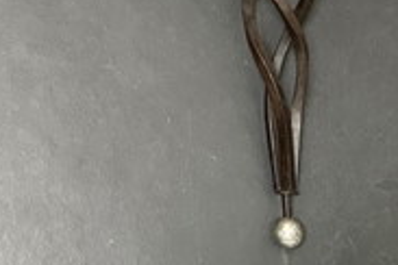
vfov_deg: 12.7
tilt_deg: -68.5
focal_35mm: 101
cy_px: -157
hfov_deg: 19.7
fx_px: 1117
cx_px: 20
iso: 640
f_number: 1.5
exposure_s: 1/40
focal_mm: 5.7
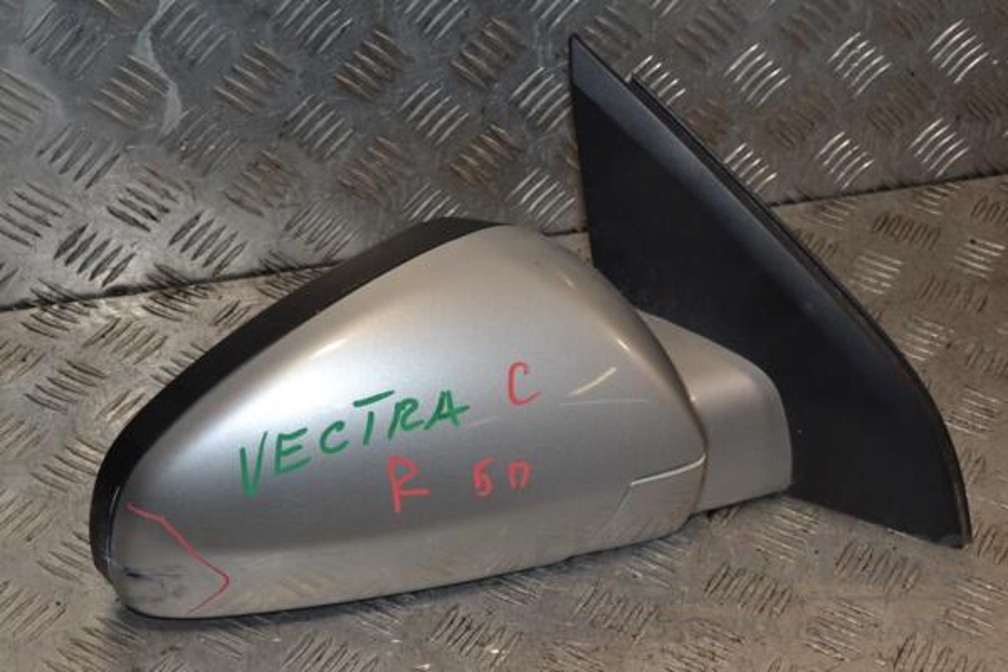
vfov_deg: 22.6
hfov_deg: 33.4
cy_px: 336
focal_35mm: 60
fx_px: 1680
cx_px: 504
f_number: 10
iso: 800
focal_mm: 40
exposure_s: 1/200
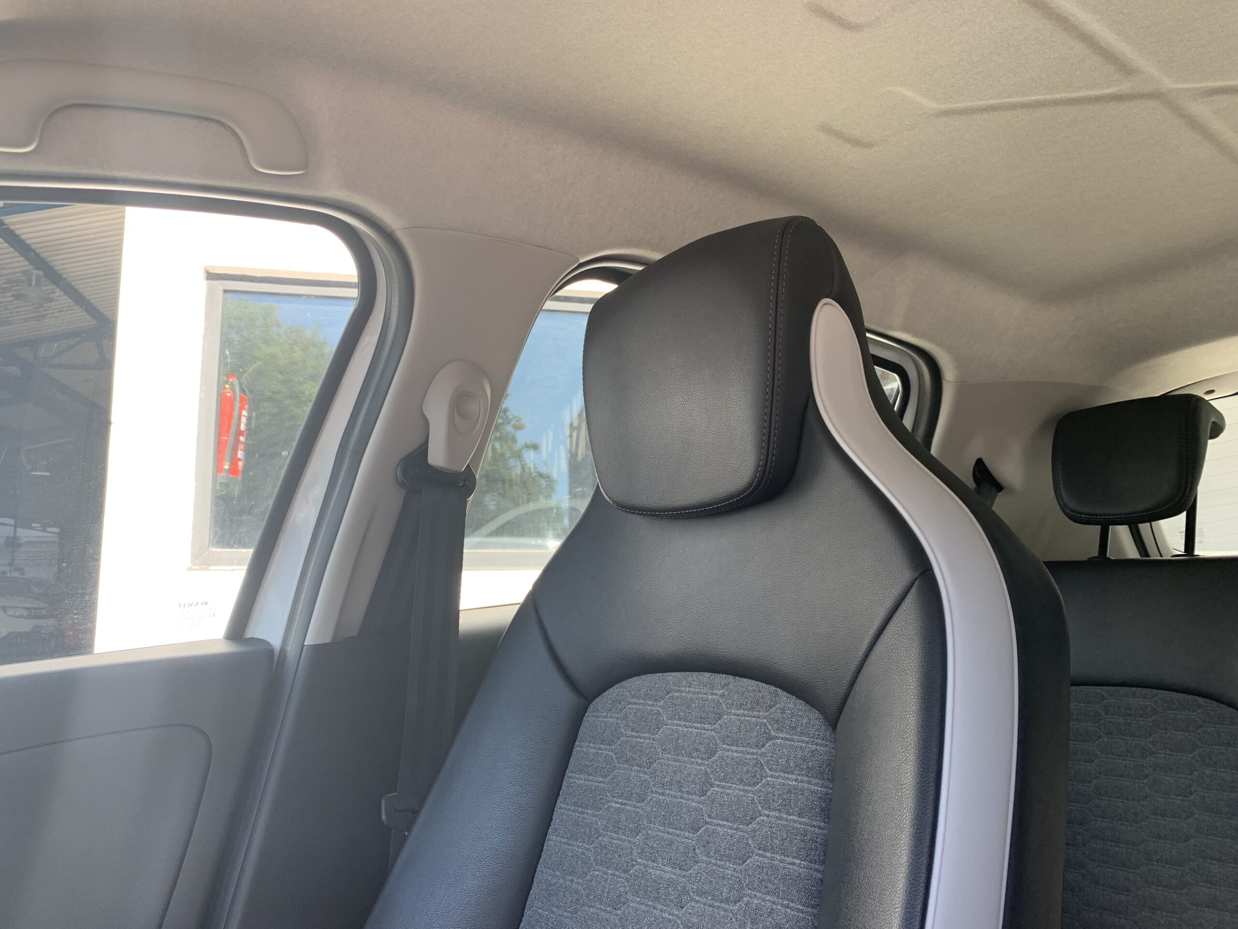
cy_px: 464
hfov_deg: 67.3
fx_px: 930
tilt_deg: +8.7
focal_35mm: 26
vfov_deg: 53.1
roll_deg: +0.2
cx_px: 619
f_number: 1.8
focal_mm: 4.25
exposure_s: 1/122
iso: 25
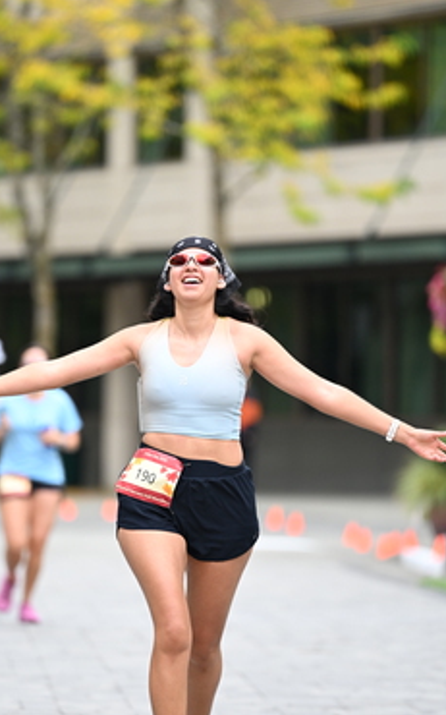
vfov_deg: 6.9
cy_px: 400
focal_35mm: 303
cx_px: 194
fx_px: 5897
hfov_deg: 4.3
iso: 640
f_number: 2.8
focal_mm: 200
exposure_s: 1/1600
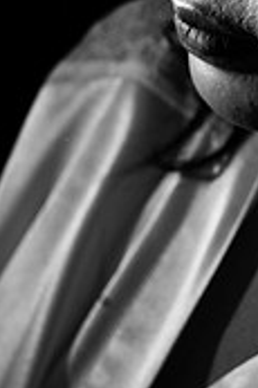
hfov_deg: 7.5
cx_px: 280
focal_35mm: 182
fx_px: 1960
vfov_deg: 11.3
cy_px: 72
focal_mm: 70
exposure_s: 1/160
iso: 100
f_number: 8
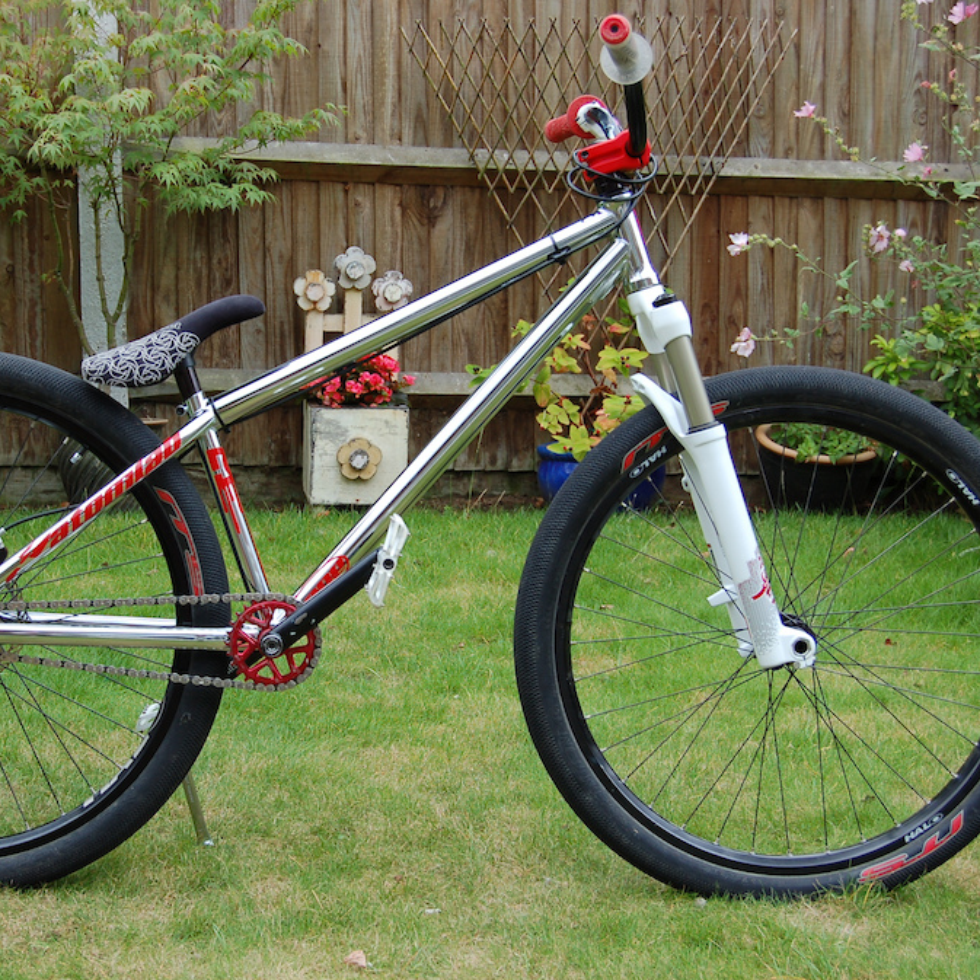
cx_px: 357
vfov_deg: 27.7
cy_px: 490
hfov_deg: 27.6
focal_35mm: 62
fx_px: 1986
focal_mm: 32
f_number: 5.6
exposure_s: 1/125
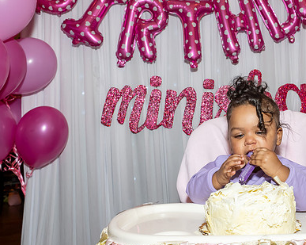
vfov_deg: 35.5
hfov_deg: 41.7
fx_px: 380
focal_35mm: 42
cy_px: 97
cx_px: 252
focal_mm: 17
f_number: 7.1
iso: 640
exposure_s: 1/250
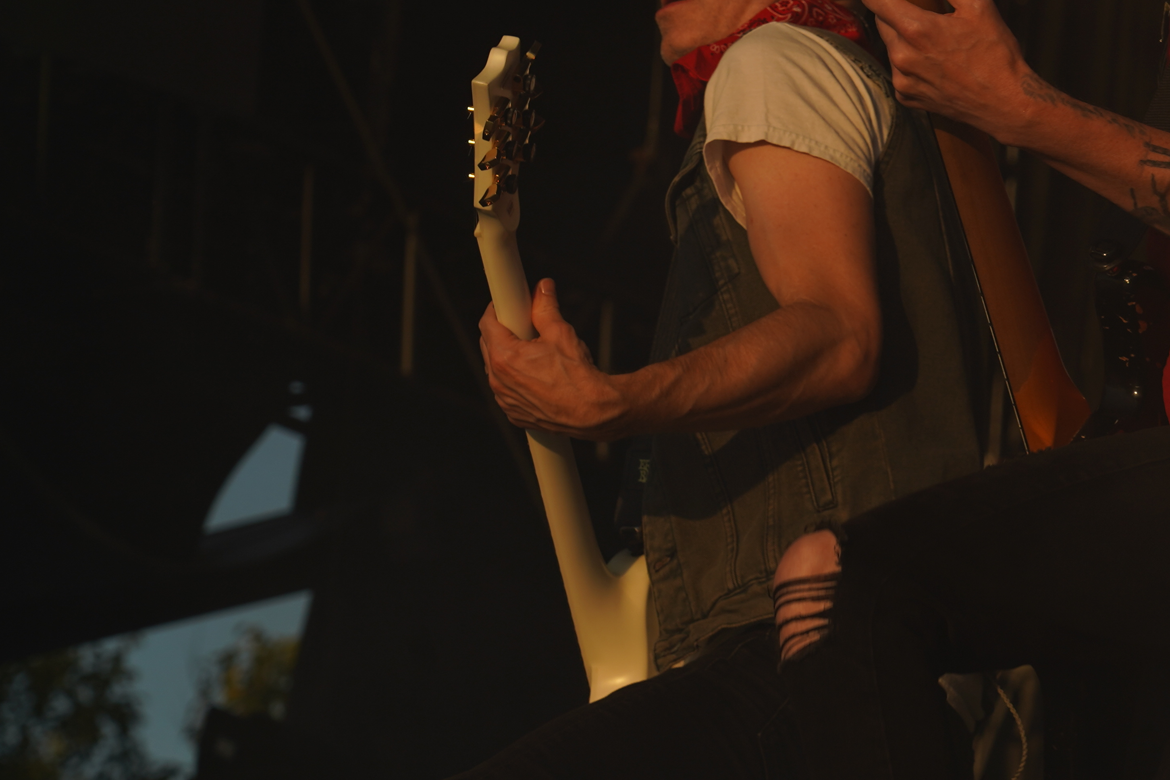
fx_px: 7052
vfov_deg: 6.3
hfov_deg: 9.5
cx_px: 957
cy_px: 321
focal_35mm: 217
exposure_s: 1/500
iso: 100
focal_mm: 105
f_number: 8
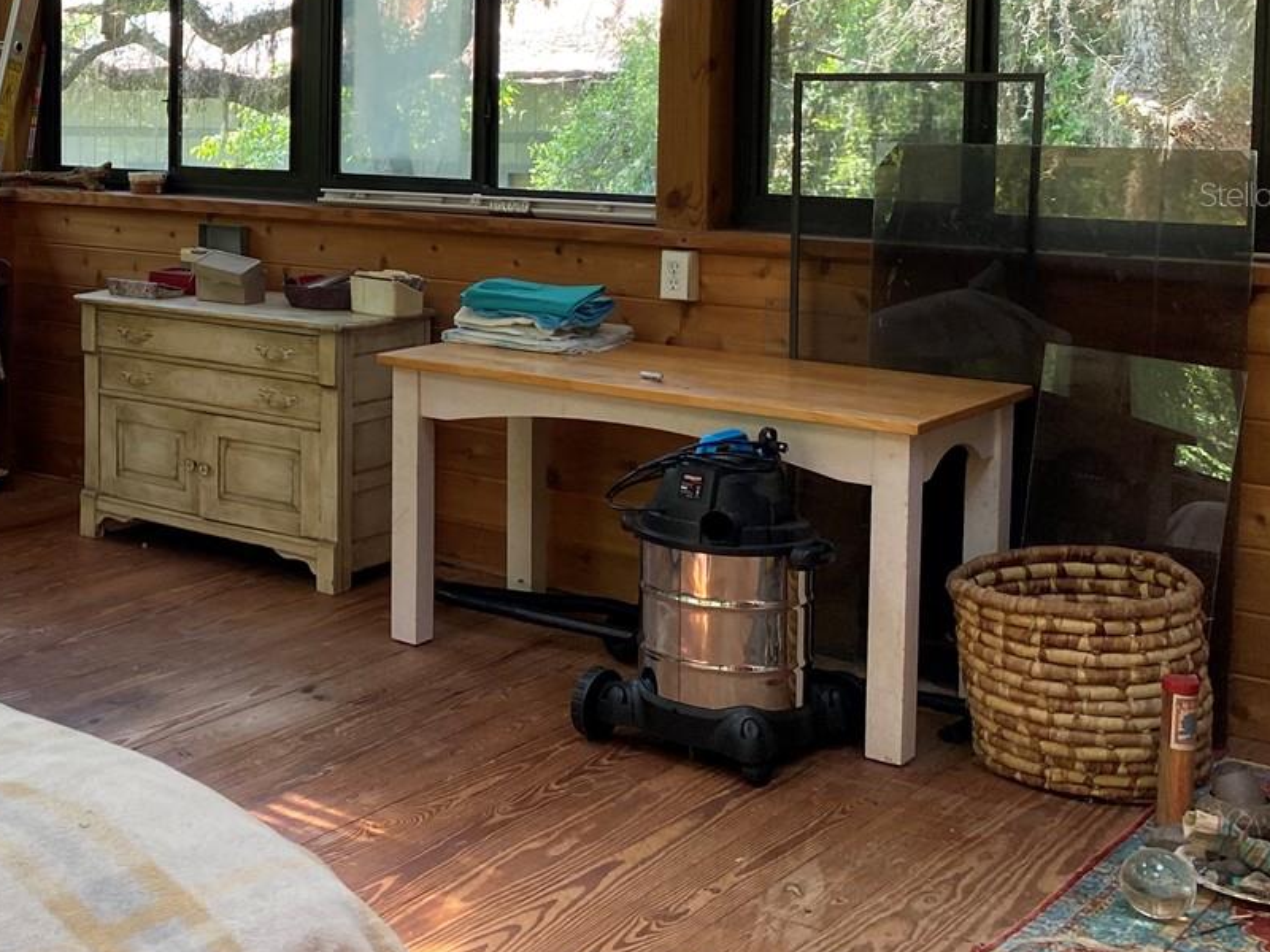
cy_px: 194
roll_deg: +1.6
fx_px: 1908
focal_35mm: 52
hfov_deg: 34.4
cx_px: 79
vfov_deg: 27.5
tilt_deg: -4.3
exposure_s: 1/122
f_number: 1.8
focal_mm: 4.25
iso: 80
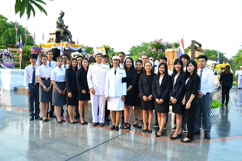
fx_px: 202
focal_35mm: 30
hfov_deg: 61.9
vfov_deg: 43.6
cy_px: 80
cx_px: 121
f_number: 5
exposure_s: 1/4000
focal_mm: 20
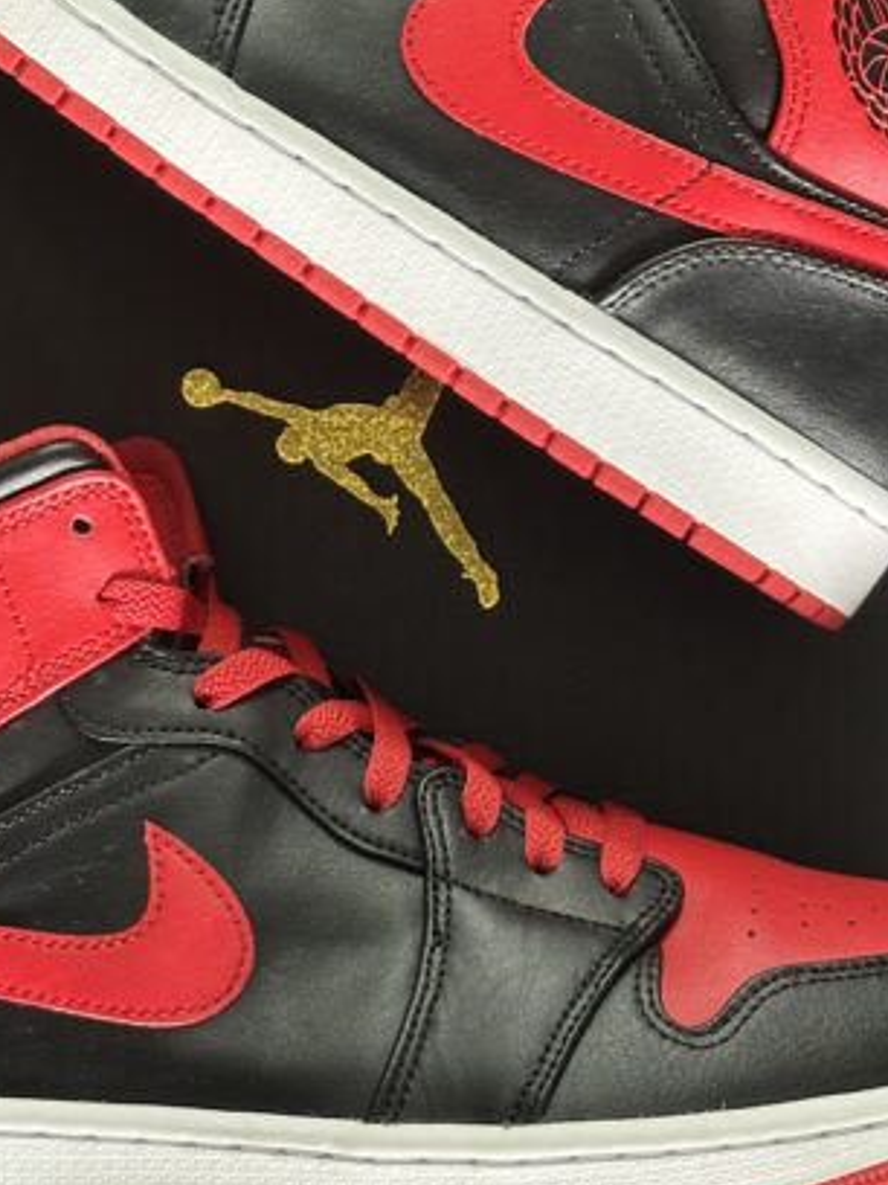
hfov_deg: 15.7
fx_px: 3215
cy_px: 455
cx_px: 369
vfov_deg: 20.8
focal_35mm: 94
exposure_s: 1/33
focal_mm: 6.86
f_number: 1.78
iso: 250
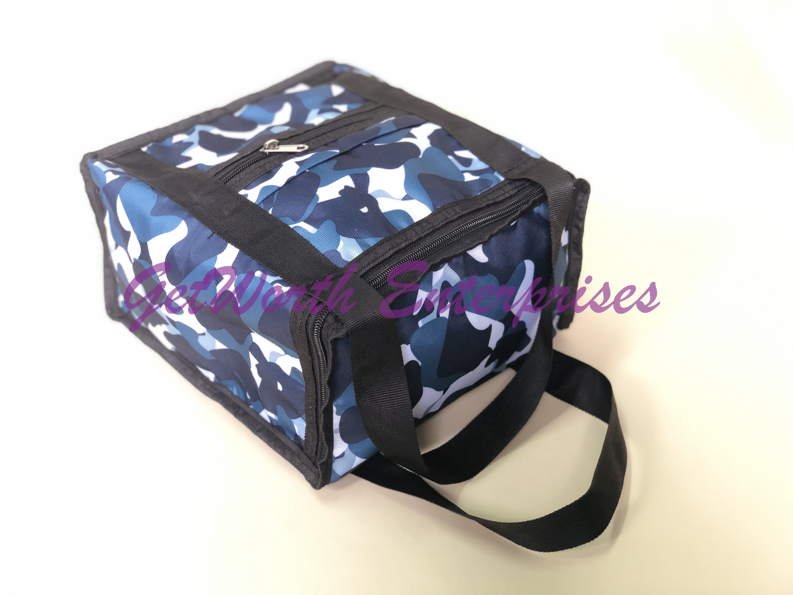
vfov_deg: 28.0
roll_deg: +5.3
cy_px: 298
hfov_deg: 36.8
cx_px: 396
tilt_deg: -36.0
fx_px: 1191
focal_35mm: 52
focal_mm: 6
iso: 125
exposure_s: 1/24
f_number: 2.4
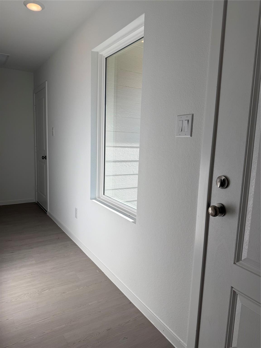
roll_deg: -2.3
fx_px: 241
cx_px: 130
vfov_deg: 71.6
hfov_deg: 56.8
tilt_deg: -7.5
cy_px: 174
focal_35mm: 24
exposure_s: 1/1949
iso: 80
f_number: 1.78
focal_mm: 6.76
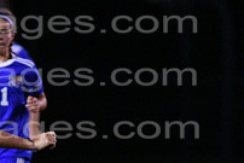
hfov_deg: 1.6
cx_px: -72
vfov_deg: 1.1
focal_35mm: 1291
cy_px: 156
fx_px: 8756
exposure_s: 1/640
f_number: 3.5
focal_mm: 300
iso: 10000
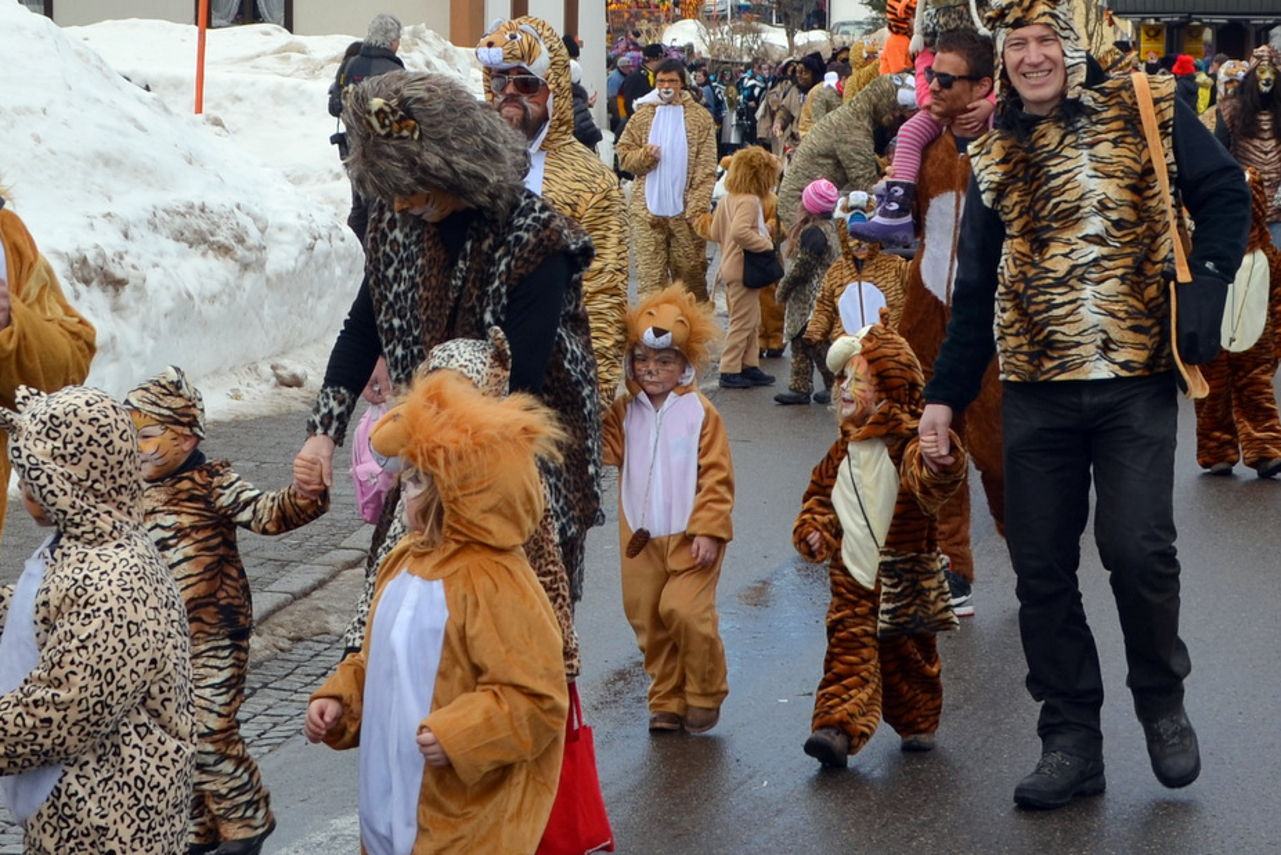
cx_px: 824
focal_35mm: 57
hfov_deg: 34.8
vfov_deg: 23.7
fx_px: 2029
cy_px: 279
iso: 100
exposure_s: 1/200
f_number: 8
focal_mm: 22
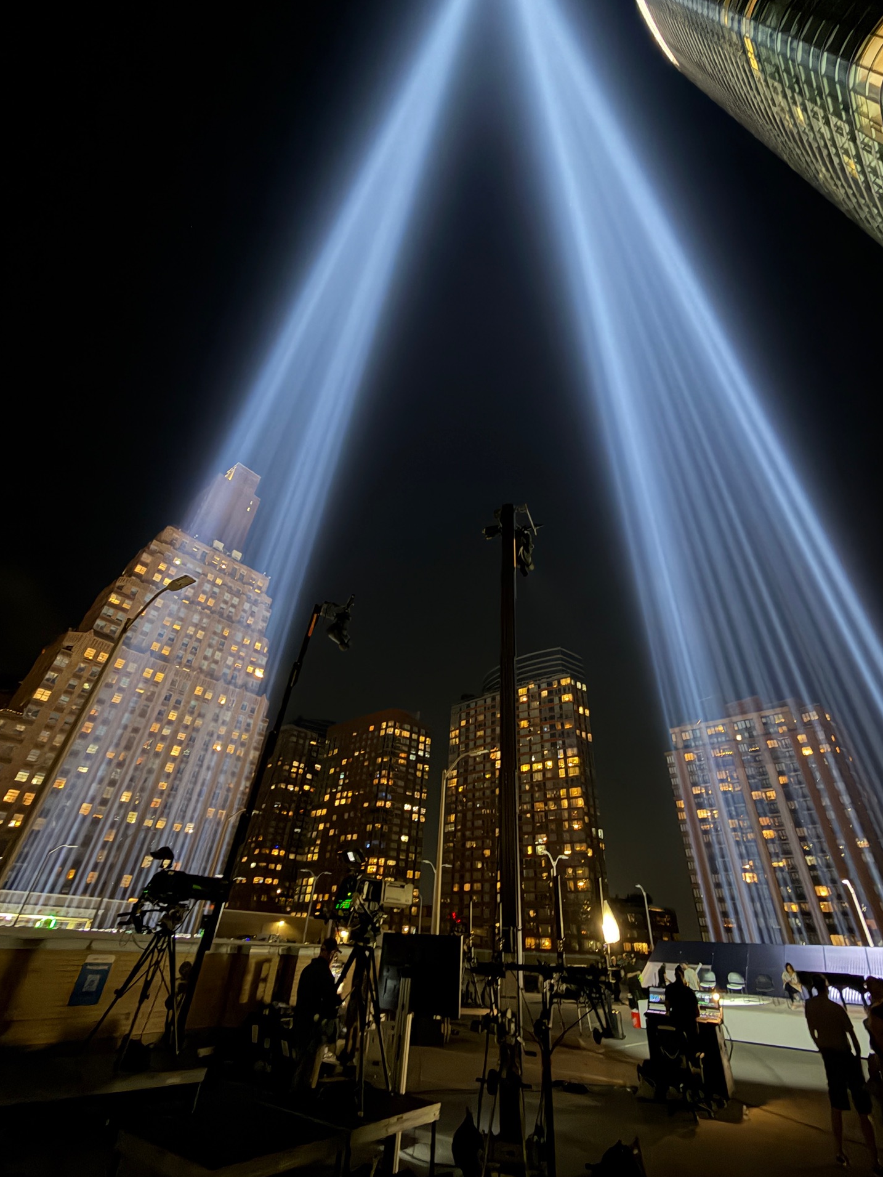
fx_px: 510
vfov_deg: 98.1
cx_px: 464
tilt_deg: +37.8
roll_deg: -3.0
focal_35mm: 15
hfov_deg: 81.7
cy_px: 568
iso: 1250
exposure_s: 1/12
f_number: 2.2
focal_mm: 2.22
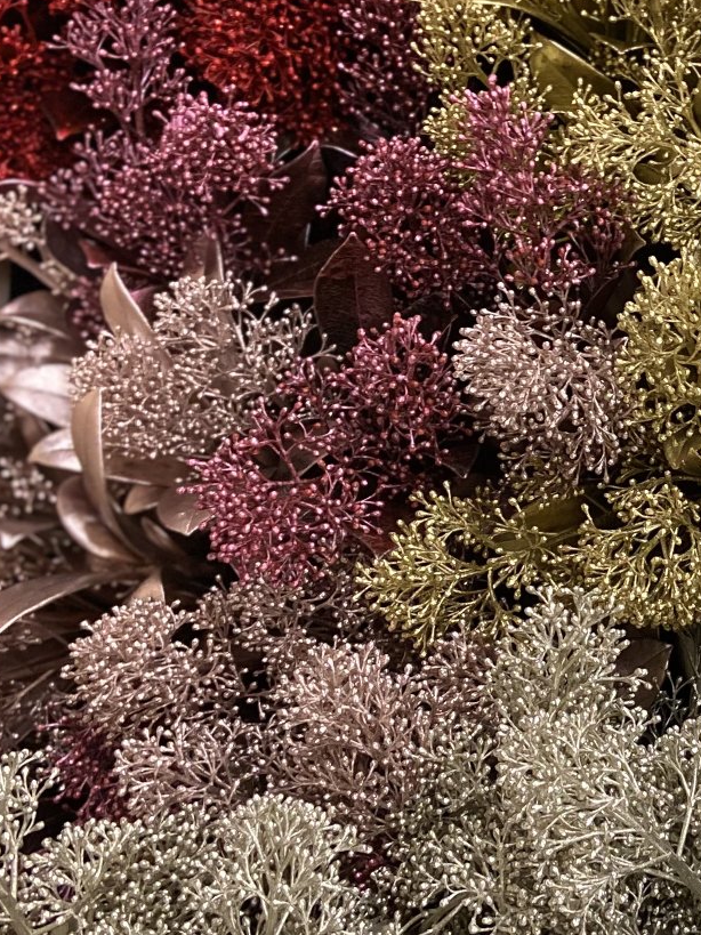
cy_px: 478
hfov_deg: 22.0
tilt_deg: -67.1
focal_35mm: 64
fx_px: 1729
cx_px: 719
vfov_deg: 30.3
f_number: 1.8
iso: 320
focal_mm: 4.25
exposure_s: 1/50
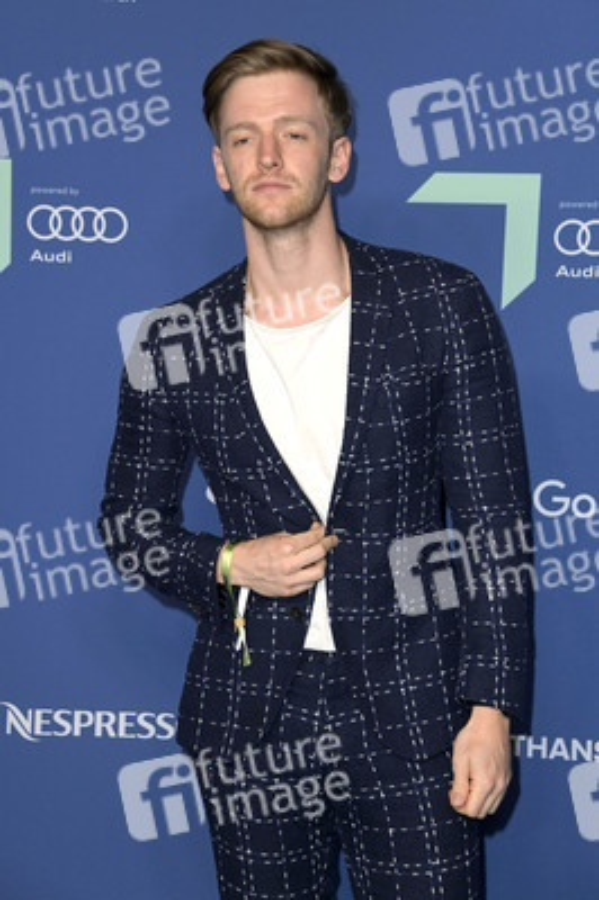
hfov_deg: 15.2
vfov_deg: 22.6
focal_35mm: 90
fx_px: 2250
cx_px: 300
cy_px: 450
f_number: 5.6
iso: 800
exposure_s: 1/200
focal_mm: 90
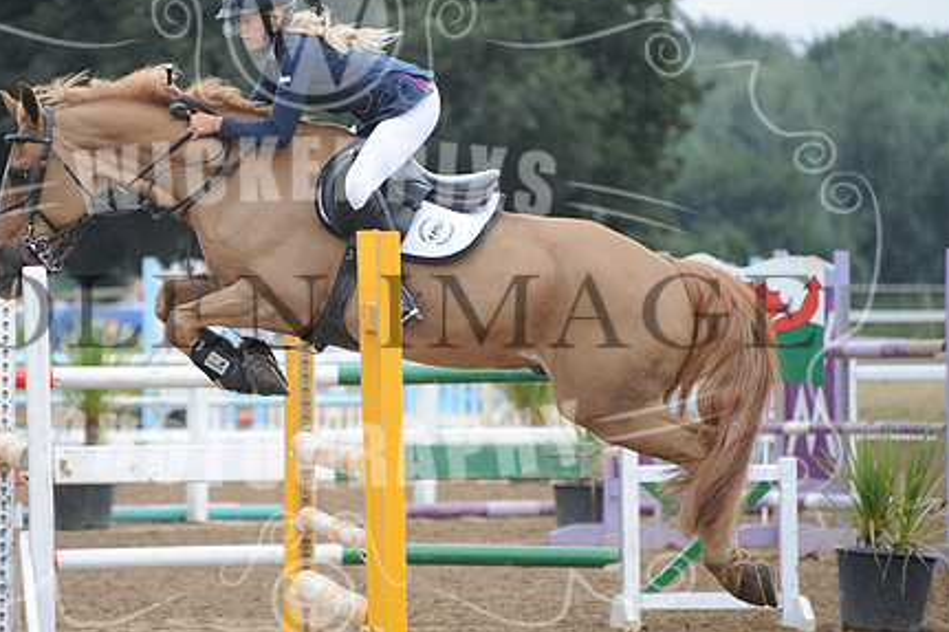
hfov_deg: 5.7
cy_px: 286
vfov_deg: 3.8
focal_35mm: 363
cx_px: 315
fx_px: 9565
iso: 1000
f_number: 5.6
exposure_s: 1/800
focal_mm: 270
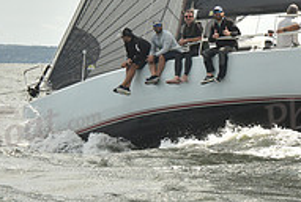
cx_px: 184
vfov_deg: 4.6
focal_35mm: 297
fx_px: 2487
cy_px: 36
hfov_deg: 6.9
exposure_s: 1/800
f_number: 9
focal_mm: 98
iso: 250
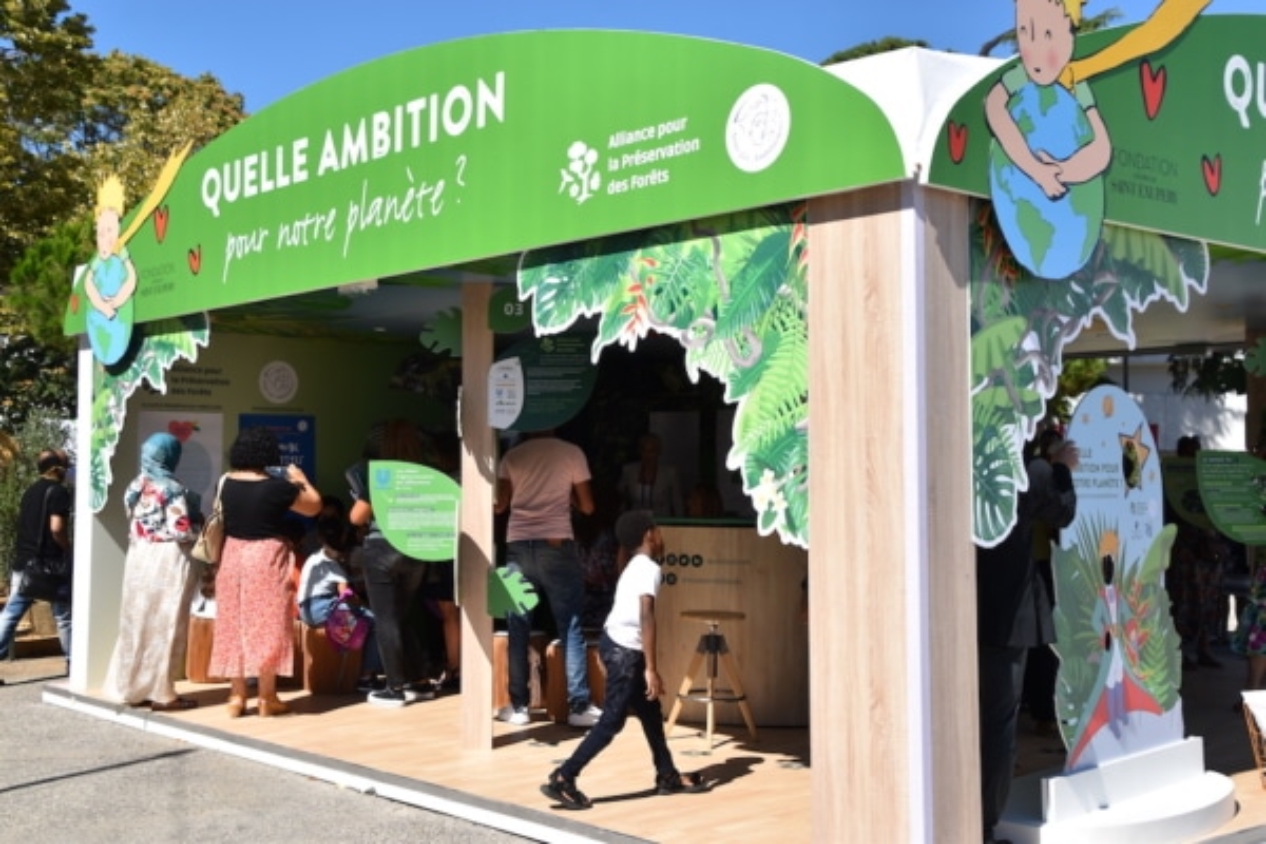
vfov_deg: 31.9
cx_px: 633
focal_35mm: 42
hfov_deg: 46.4
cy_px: 422
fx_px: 1477
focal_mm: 28
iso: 100
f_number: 9
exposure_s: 1/320
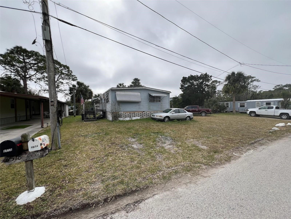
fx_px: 109
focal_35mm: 13
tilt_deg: -2.1
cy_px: 110
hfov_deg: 106.2
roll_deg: +1.1
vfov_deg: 89.9
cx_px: 146
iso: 32
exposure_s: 1/2179
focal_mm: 1.57
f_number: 1.8
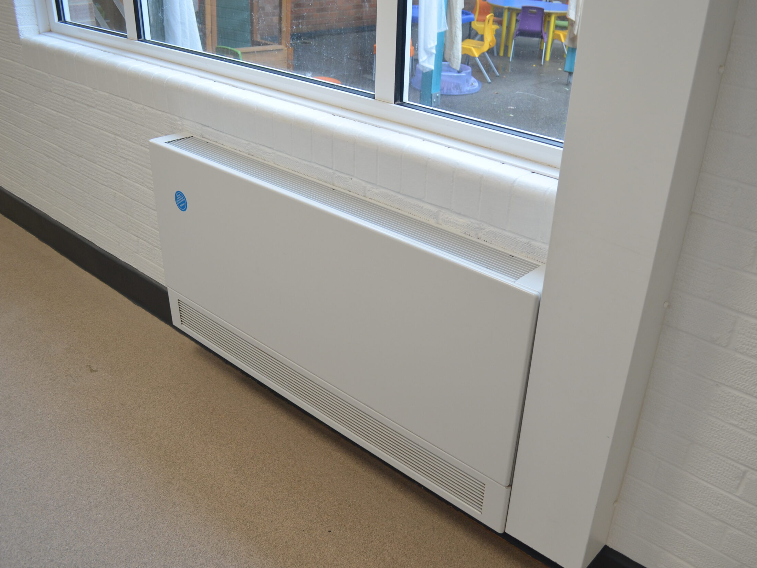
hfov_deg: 59.8
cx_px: 420
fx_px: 656
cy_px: 289
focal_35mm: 30
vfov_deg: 46.8
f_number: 4
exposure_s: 1/60
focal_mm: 18
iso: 400
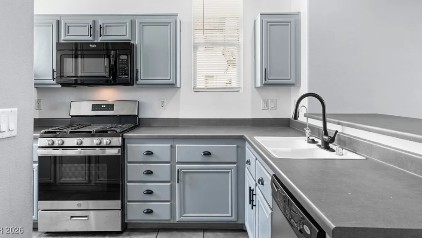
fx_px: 269
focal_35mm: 24
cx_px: 204
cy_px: 91
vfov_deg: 47.3
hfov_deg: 76.3
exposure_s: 1/6
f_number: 8
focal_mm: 22
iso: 400
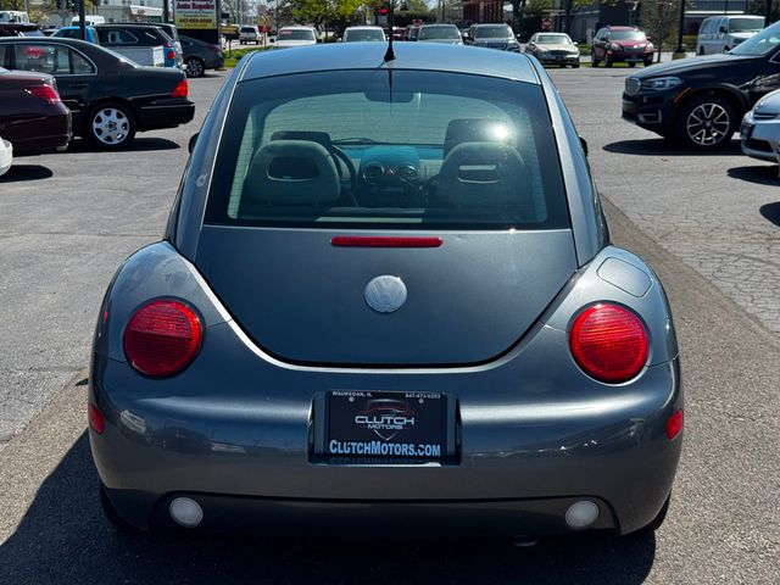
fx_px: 1082
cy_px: 292
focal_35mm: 48
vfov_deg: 30.3
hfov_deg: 39.7
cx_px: 390
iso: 64
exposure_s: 1/3096
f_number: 1.78
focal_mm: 6.76
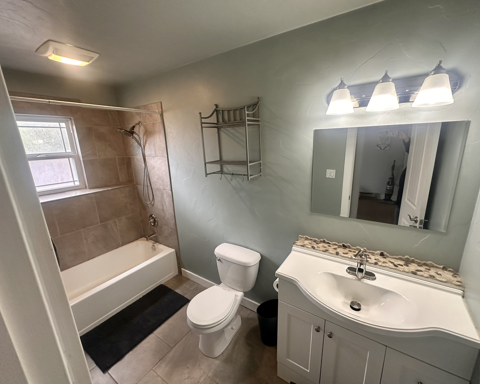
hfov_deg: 96.8
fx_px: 213
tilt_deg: -13.9
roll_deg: +1.2
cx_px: 242
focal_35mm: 15
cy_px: 192
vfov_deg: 84.0
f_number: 2.2
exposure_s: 1/120
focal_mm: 2.22
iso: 250
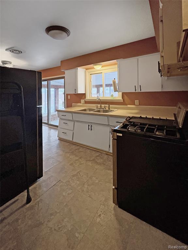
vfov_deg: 102.1
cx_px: 94
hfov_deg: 85.7
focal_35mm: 14
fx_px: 101
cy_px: 125
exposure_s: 1/60
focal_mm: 2.22
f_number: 2.2
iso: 500
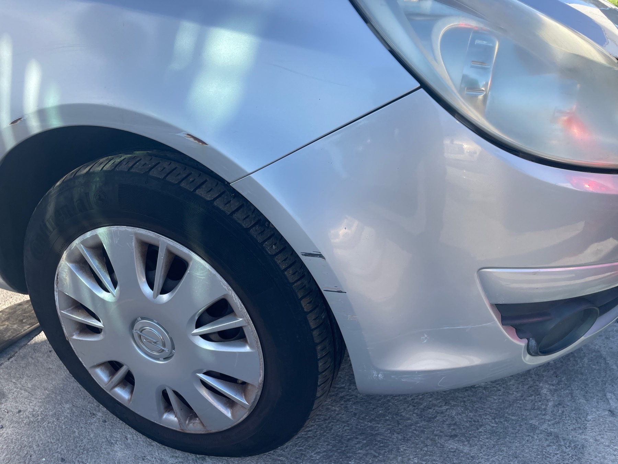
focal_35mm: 26
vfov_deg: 53.1
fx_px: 464
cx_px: 309
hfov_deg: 67.3
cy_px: 232
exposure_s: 1/1182
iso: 32
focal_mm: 4.2
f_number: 1.6
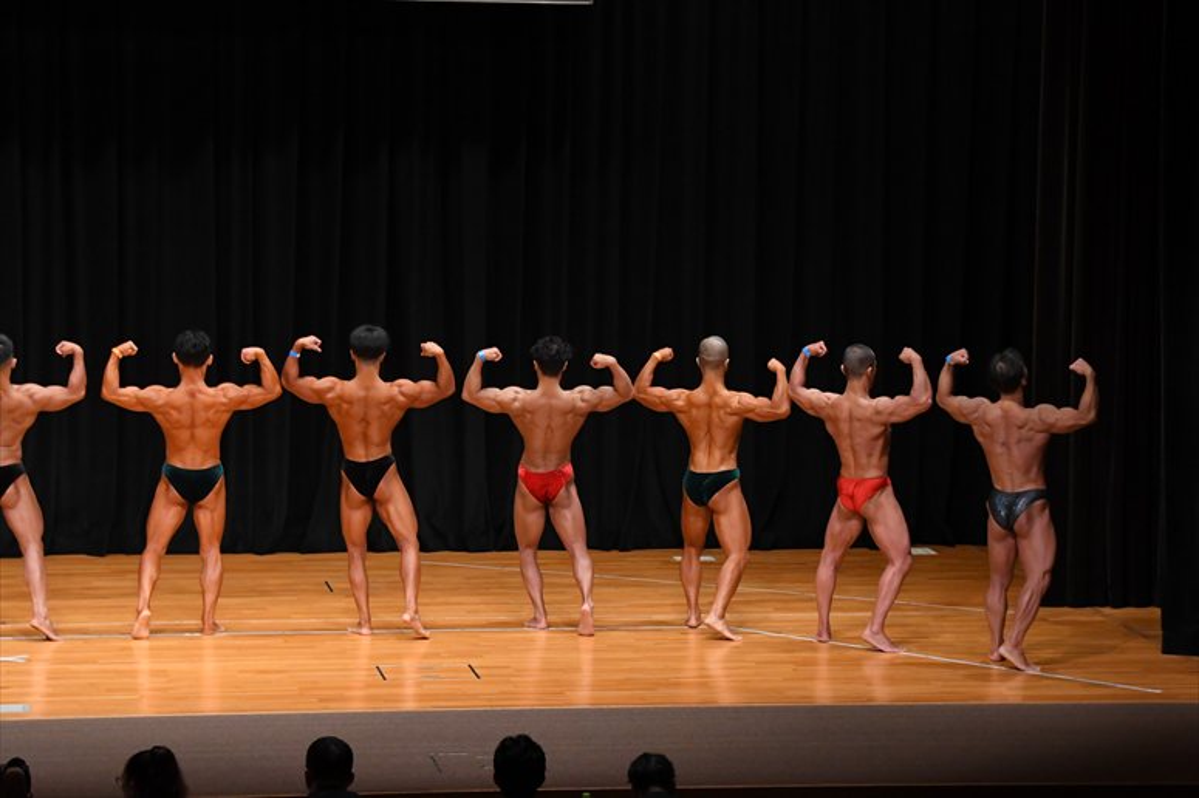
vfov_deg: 11.1
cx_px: 600
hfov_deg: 16.7
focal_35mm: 123
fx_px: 4095
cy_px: 399
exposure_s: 1/400
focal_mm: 82
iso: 3200
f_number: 5.6
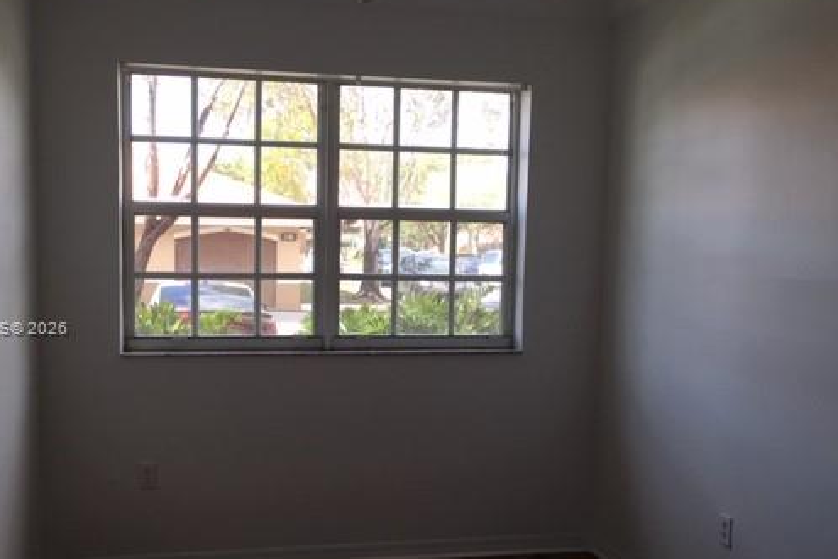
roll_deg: -1.2
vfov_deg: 34.1
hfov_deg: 49.5
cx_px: 378
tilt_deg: -4.4
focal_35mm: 39
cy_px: 329
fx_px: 908
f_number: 2.2
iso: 25
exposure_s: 1/120
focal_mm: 4.15
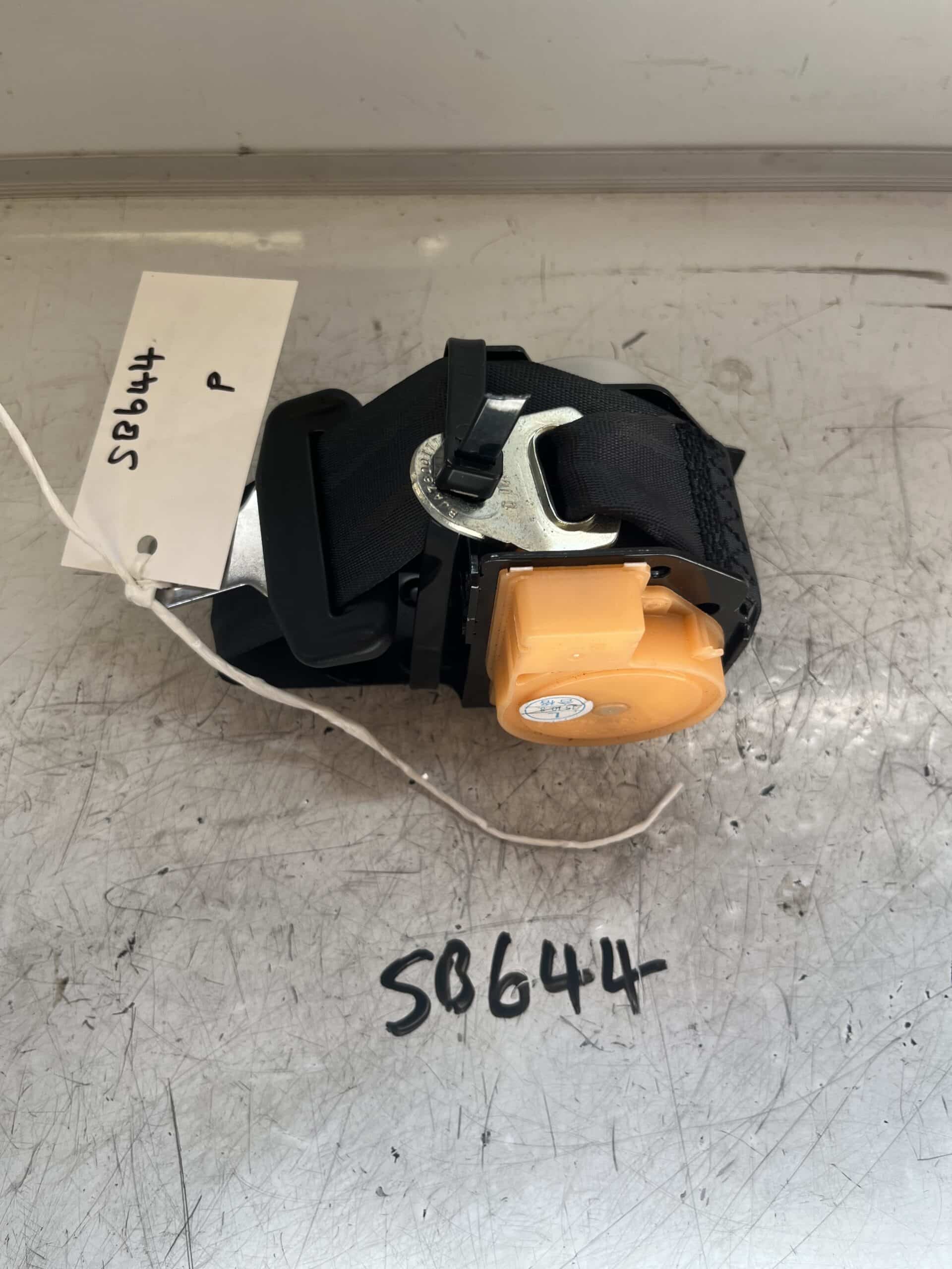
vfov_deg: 67.3
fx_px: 953
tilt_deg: -66.0
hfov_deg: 53.1
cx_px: 476
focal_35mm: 26
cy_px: 634
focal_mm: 5.1
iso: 32
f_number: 1.6
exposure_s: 1/131
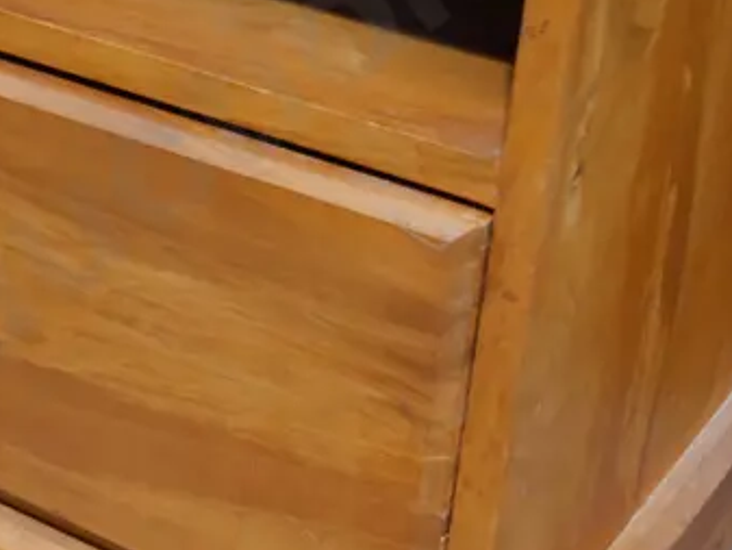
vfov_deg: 17.4
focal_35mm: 85
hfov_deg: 22.5
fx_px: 1798
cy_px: 227
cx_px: 85
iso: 640
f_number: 3.5
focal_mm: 14
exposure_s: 1/60
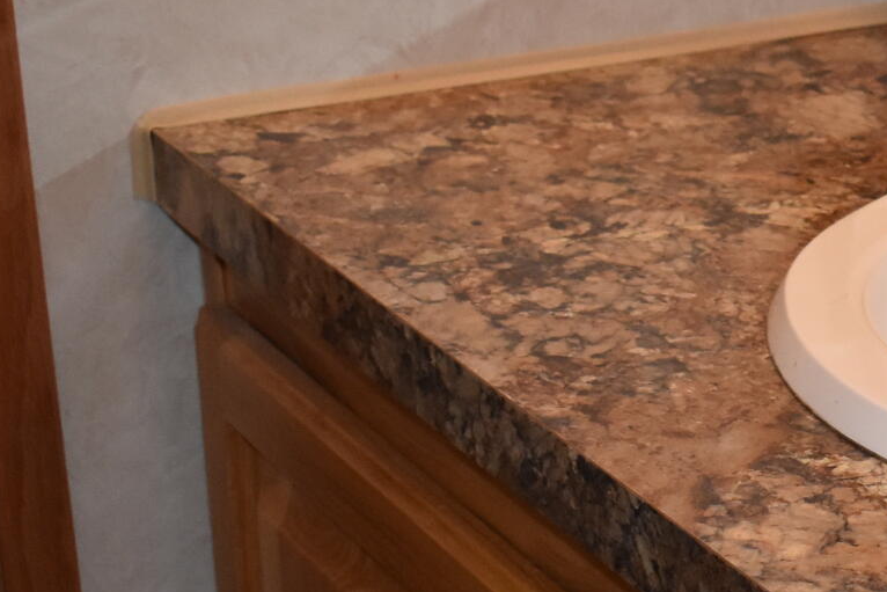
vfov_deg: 9.7
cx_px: 1264
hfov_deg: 13.8
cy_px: 339
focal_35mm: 141
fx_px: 3475
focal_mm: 24
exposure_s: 1/100
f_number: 4
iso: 1400
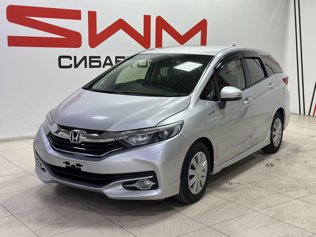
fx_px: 438
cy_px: 118
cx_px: 158
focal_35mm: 48
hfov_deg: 39.7
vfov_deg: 30.3
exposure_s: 1/100
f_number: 1.78
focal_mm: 6.86
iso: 80
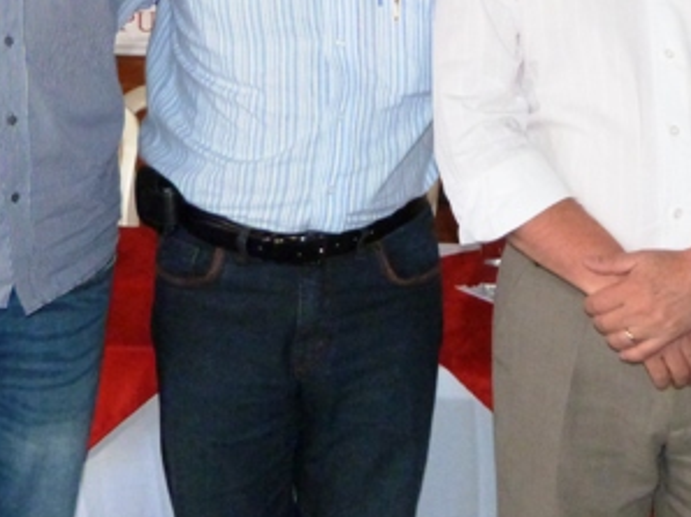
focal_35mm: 86
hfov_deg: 22.7
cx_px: 443
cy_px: -70
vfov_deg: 16.6
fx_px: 1715
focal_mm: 5.6
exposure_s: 1/60
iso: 400
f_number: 3
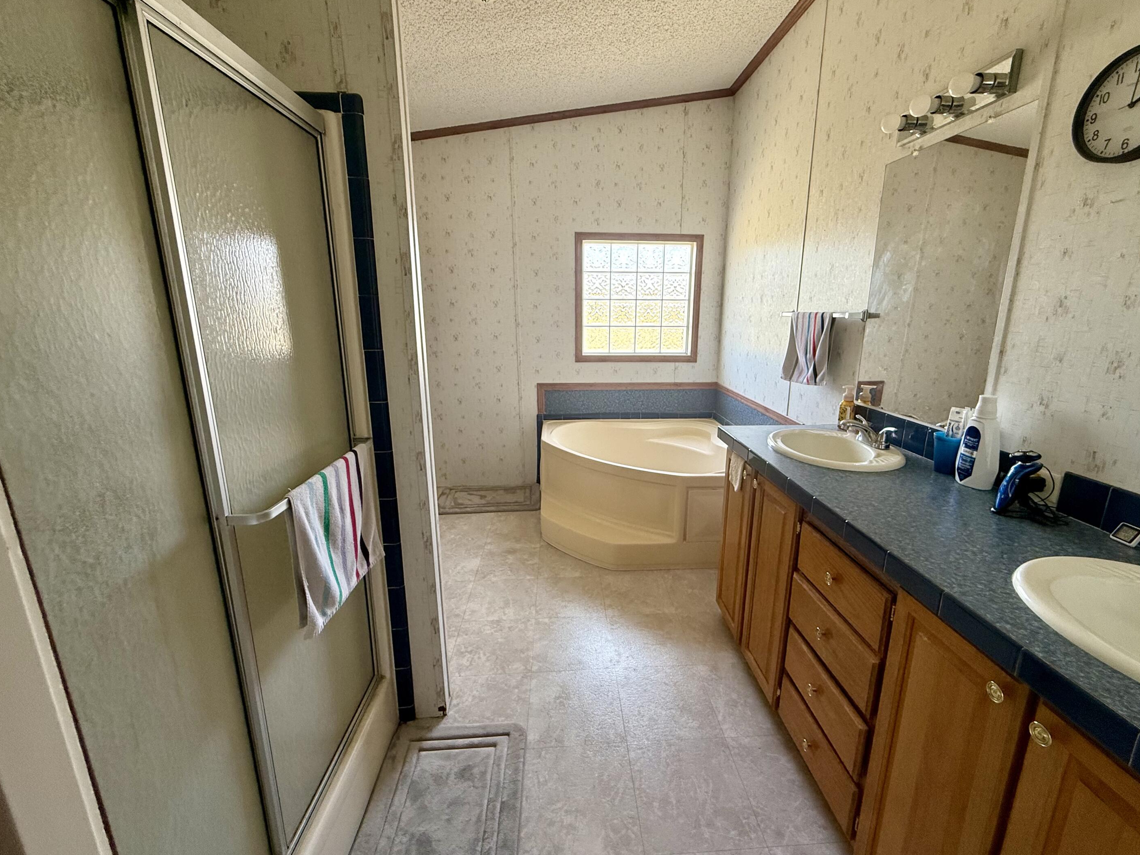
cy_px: 423
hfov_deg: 98.1
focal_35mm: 15
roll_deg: +0.3
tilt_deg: -12.5
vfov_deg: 81.7
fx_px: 494
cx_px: 596
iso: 160
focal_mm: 2.22
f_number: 2.2
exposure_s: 1/99
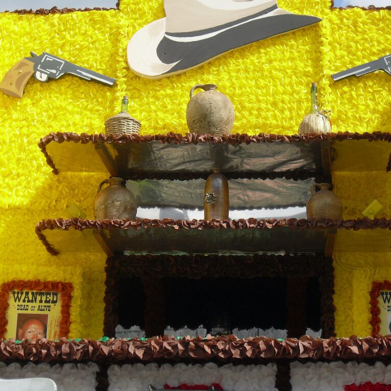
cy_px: 195
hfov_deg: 19.7
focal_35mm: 88
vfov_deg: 19.7
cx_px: 204
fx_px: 1125
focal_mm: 11.8
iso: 80
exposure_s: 1/500
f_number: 4
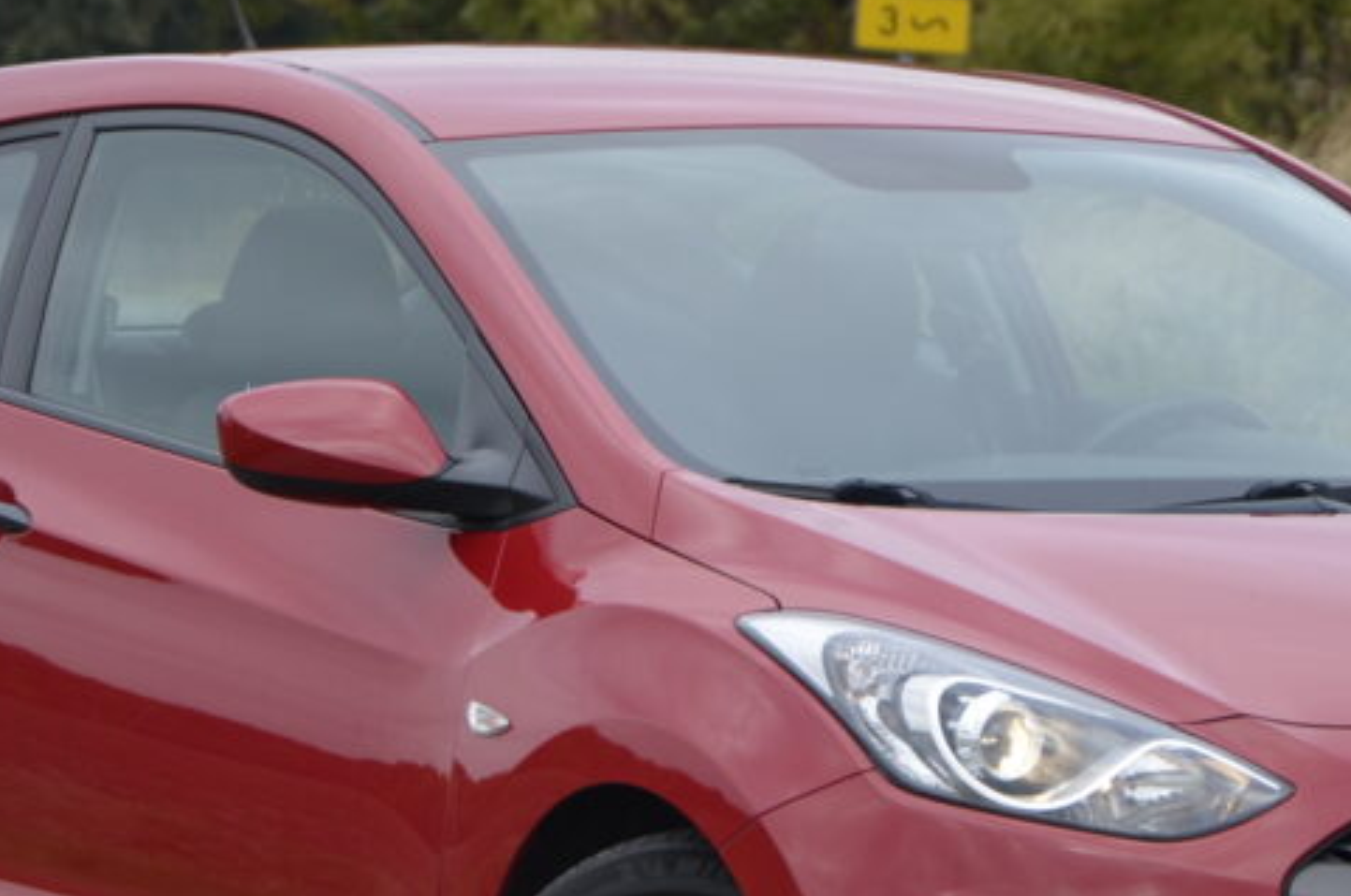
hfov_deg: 6.2
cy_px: 638
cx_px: 823
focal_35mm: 335
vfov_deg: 4.1
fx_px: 12553
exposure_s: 1/125
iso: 200
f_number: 5.6
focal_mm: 105
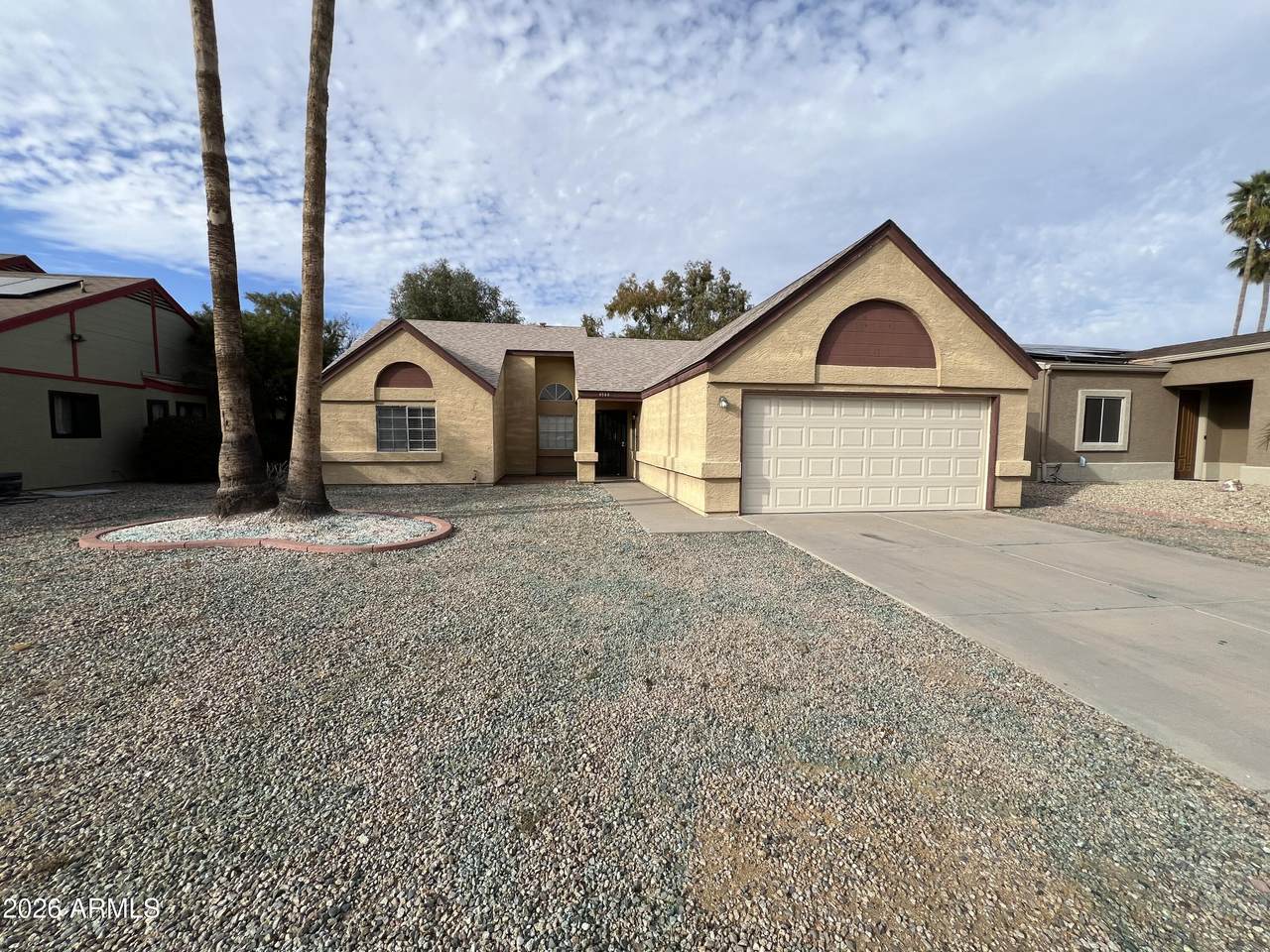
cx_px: 635
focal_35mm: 13
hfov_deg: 106.2
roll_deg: -1.3
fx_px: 477
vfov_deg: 89.9
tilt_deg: -5.2
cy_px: 476
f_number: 1.8
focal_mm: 1.57
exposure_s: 1/1508
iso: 32
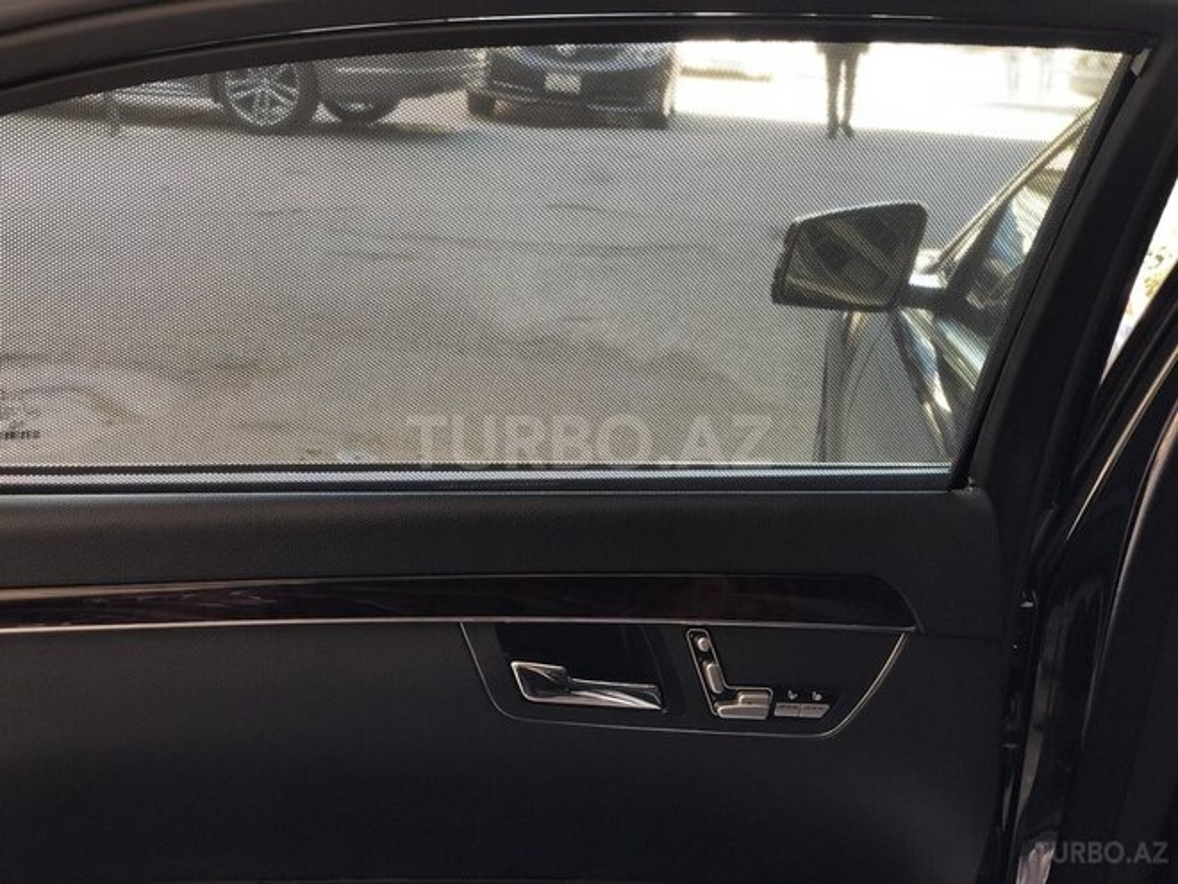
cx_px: 589
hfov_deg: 36.8
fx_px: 1770
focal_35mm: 52
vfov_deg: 28.0
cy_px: 442
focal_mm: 6
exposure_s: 1/40
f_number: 2.4
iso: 100
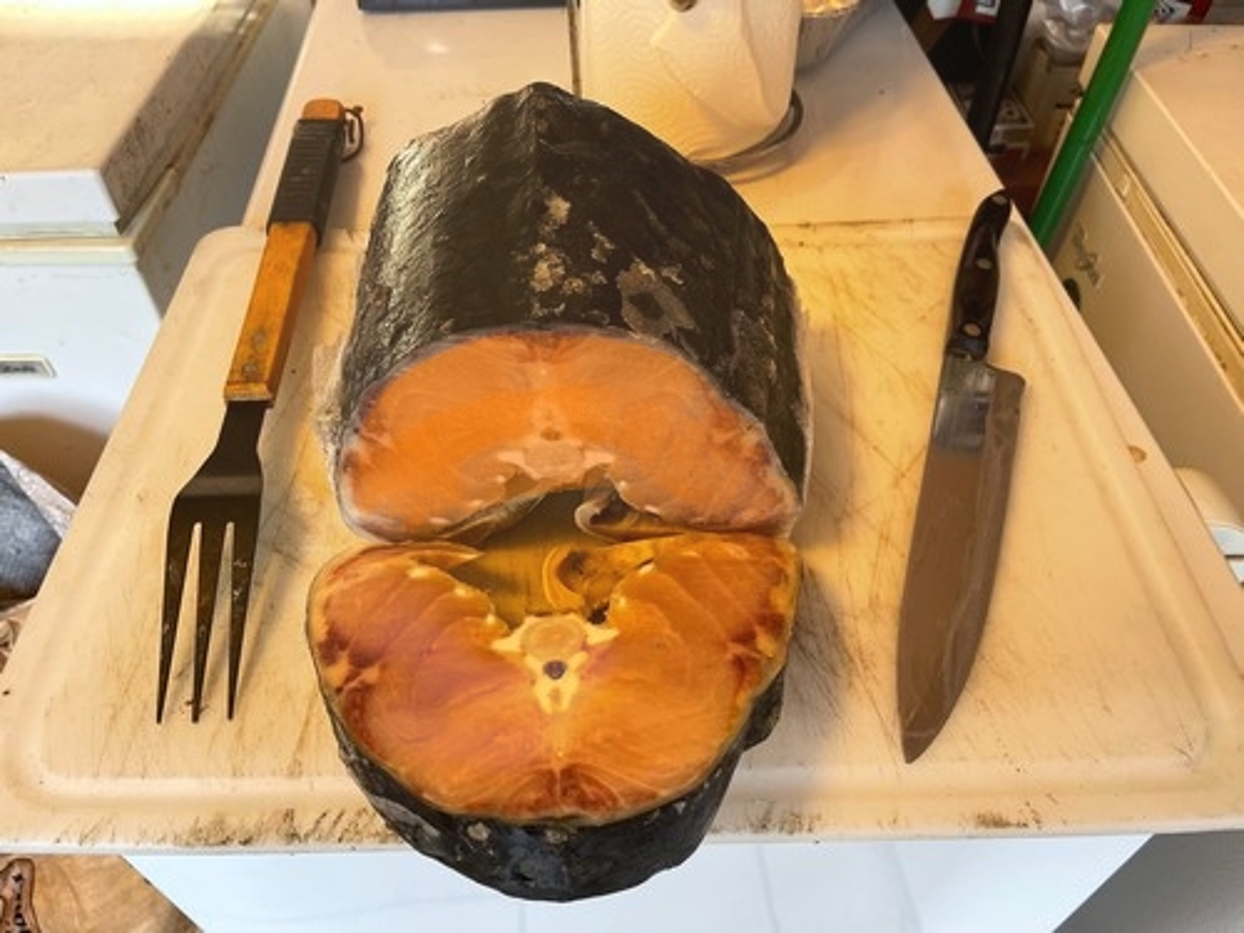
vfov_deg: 53.1
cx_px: 622
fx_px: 934
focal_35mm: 26
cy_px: 466
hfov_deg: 67.3
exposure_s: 1/121
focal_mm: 5.1
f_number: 1.6
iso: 100
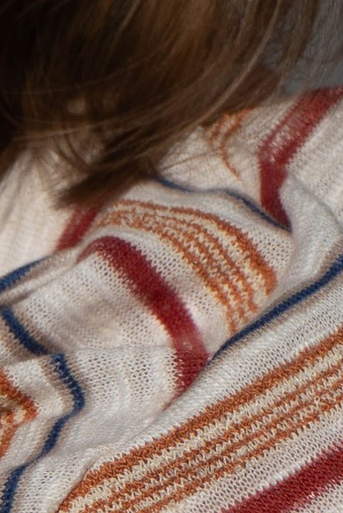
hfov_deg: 2.7
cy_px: 300
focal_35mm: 498
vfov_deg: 4.1
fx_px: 7108
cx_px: -381
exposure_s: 1/250
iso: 100
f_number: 6.3
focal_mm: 50
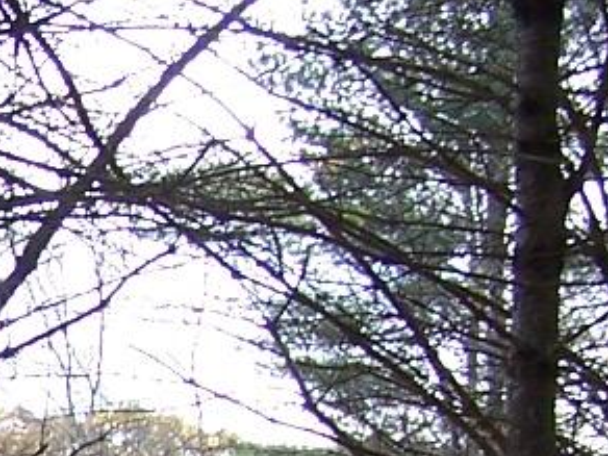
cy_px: 843
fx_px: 3548
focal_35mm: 202
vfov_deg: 7.1
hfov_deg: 9.2
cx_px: -579
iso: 80
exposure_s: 1/250
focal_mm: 6.3
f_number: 2.8
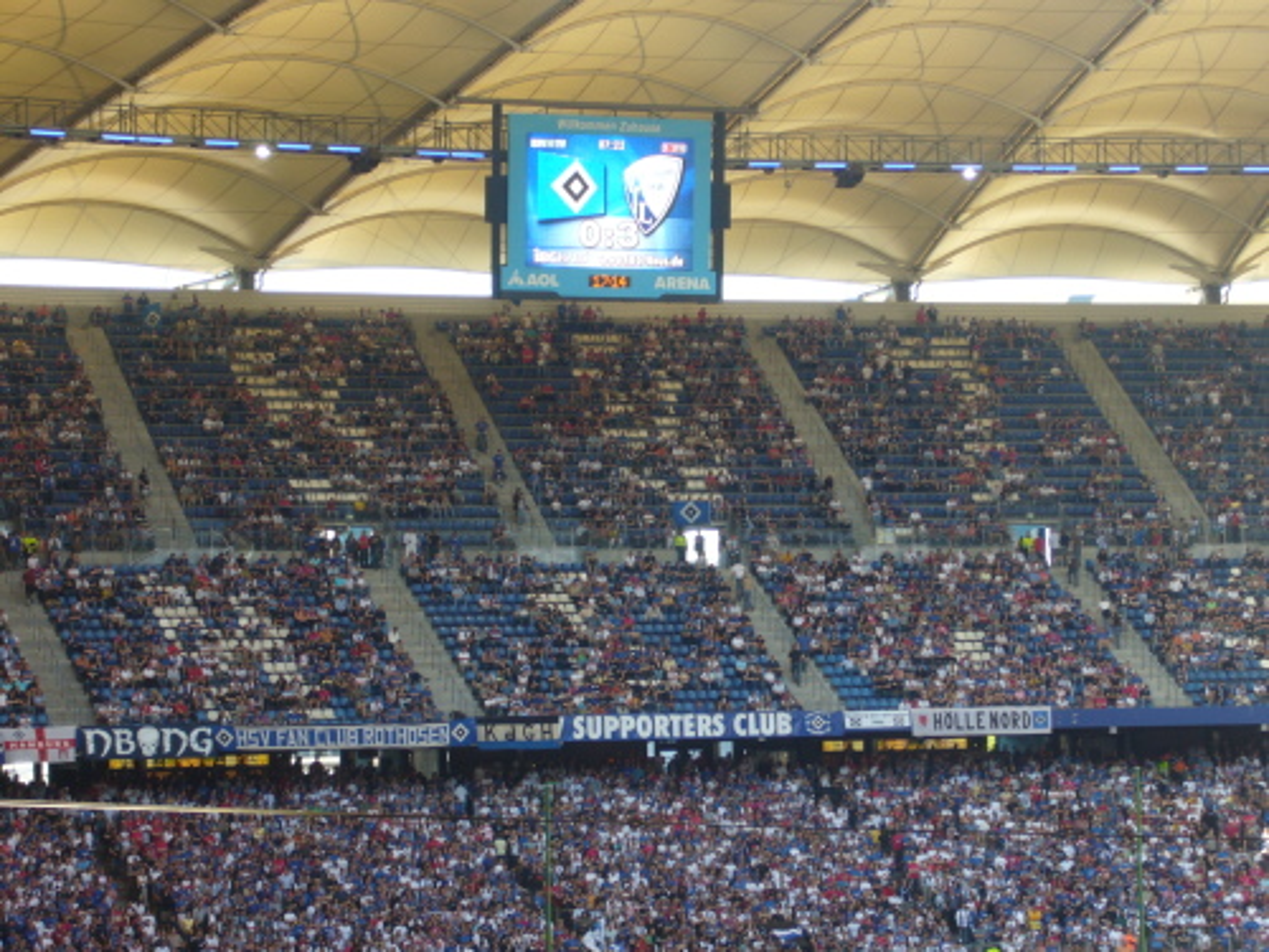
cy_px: 476
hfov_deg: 18.7
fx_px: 3849
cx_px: 634
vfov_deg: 14.1
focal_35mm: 105
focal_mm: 17.4
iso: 80
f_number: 5
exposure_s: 1/50
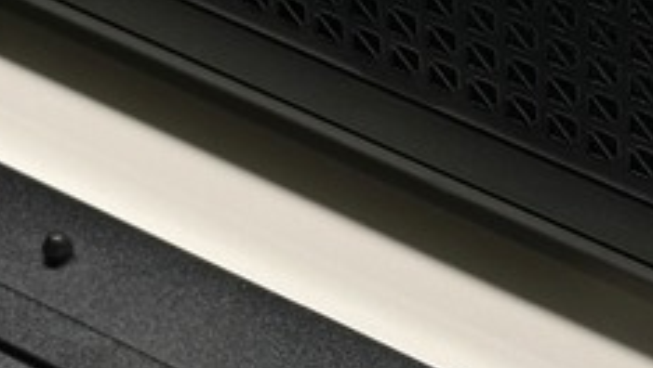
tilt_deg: -45.6
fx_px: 3015
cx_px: 466
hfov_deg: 12.3
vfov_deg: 7.0
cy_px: 305
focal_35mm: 174
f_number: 1.78
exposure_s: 1/120
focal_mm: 6.86
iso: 80
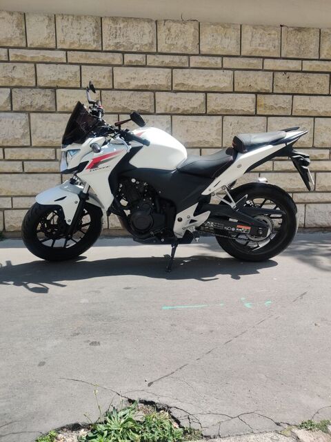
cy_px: 221
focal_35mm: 27
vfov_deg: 65.3
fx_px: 344
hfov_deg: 51.4
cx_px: 166
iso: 125
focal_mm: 4.75
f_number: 1.75
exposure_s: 1/1215
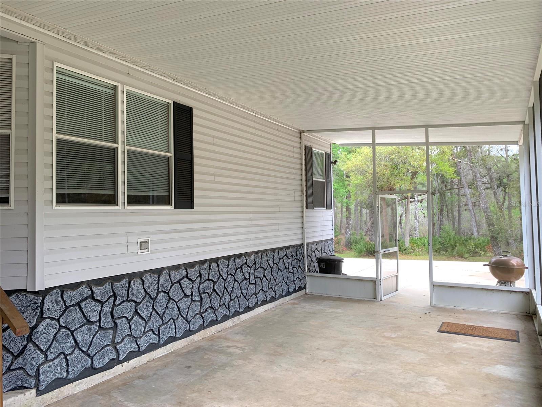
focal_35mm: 26
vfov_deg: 53.1
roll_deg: +0.9
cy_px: 204
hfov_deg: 67.3
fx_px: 407
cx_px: 271
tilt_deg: +2.5
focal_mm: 4.25
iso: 25
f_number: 1.8
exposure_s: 1/138
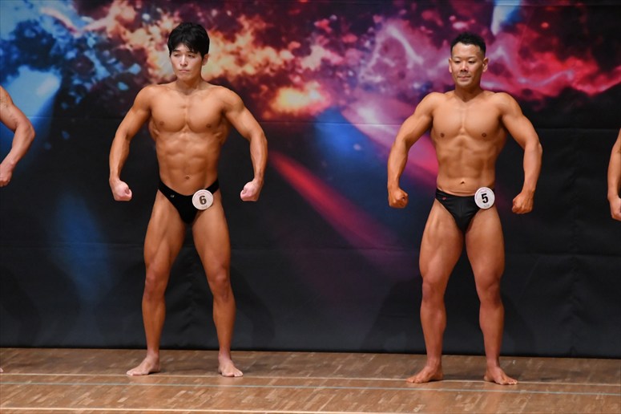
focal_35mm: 345
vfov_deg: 4.0
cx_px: 310
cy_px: 207
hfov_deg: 6.0
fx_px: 5948
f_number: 5.6
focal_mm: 230
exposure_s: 1/400
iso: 6400
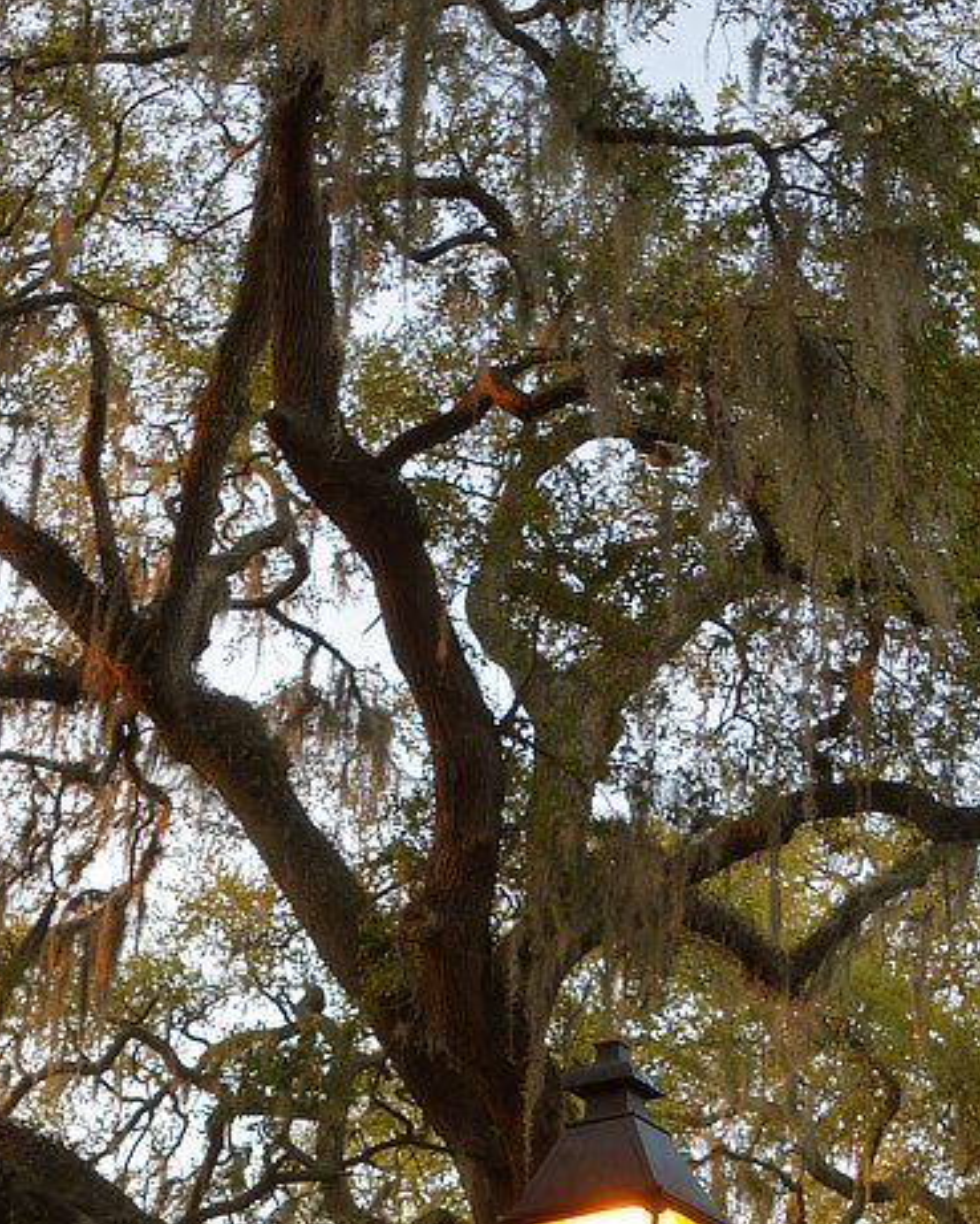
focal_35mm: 75
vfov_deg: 24.2
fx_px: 2718
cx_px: 401
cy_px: 1224
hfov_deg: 20.4
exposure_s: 1/40
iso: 360
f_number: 10
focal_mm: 24
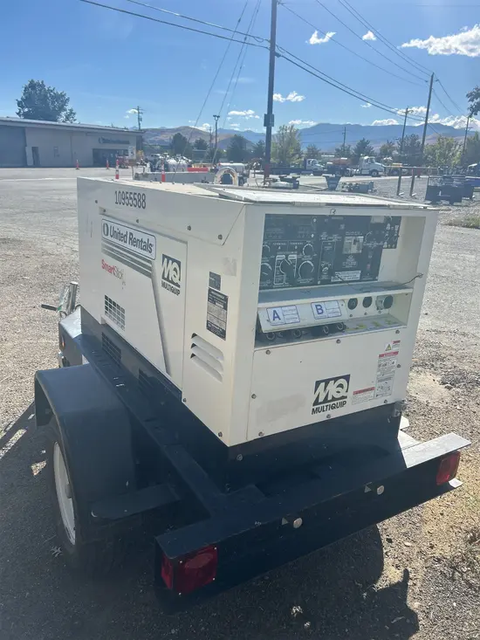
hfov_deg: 53.1
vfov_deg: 67.3
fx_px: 481
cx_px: 240
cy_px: 320
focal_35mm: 26
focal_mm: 5.7
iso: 50
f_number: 1.5
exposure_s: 1/3704
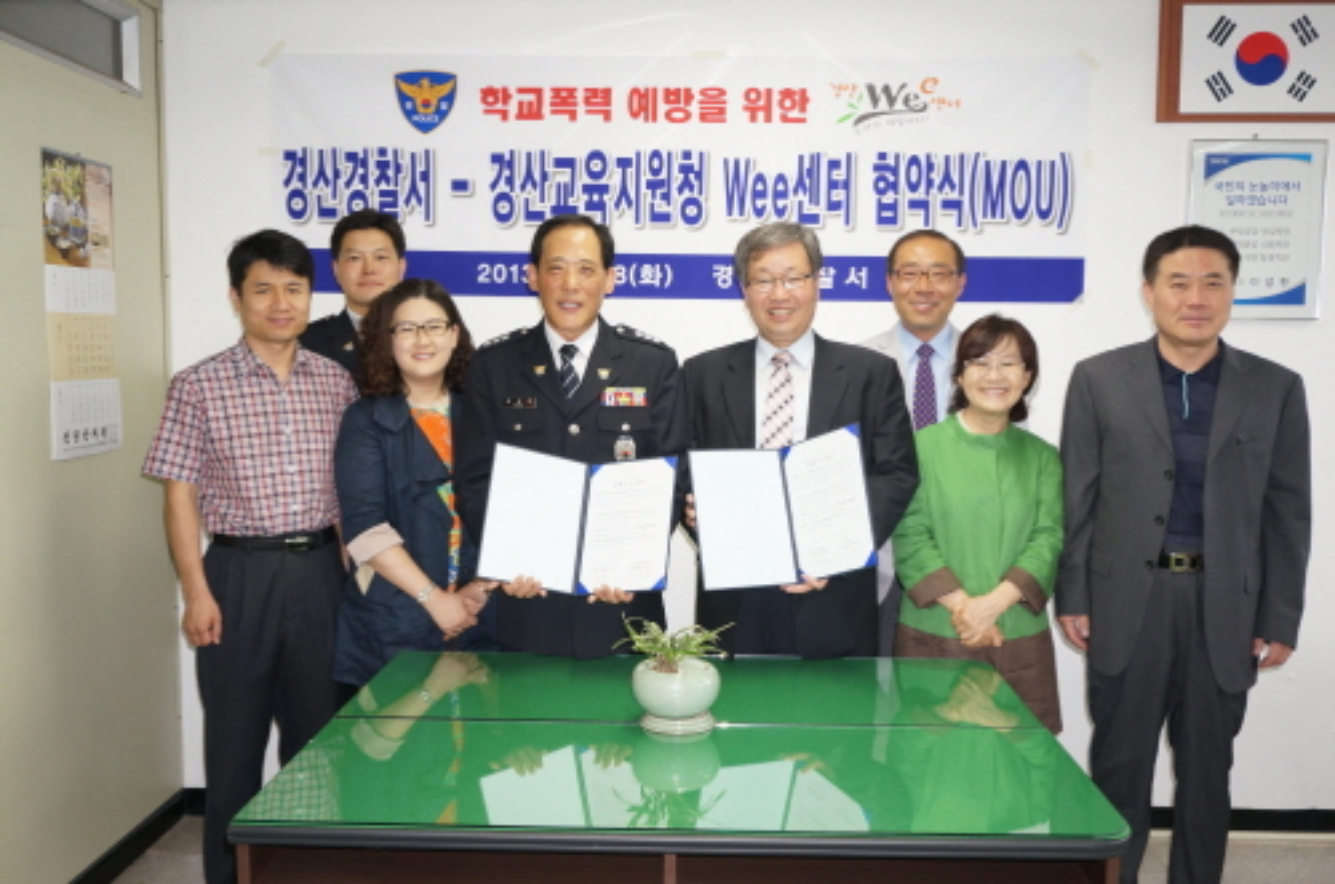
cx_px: 668
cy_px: 442
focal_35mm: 33
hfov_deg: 57.3
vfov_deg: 39.8
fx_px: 1221
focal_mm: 22
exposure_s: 1/60
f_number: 4
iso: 400
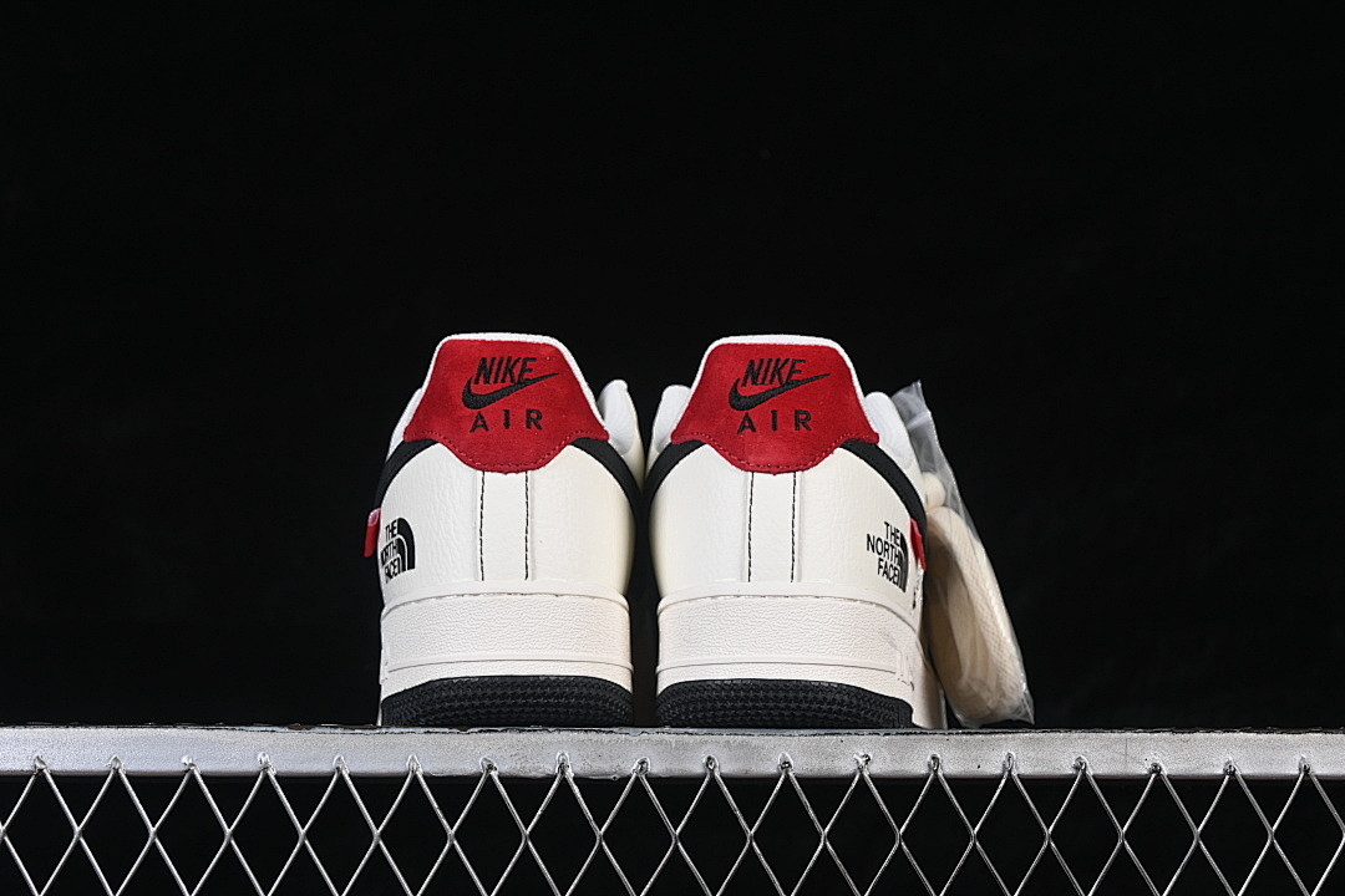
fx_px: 2802
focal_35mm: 75
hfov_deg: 27.0
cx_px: 672
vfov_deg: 18.2
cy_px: 448
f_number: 8
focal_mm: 50
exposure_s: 1/80
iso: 160
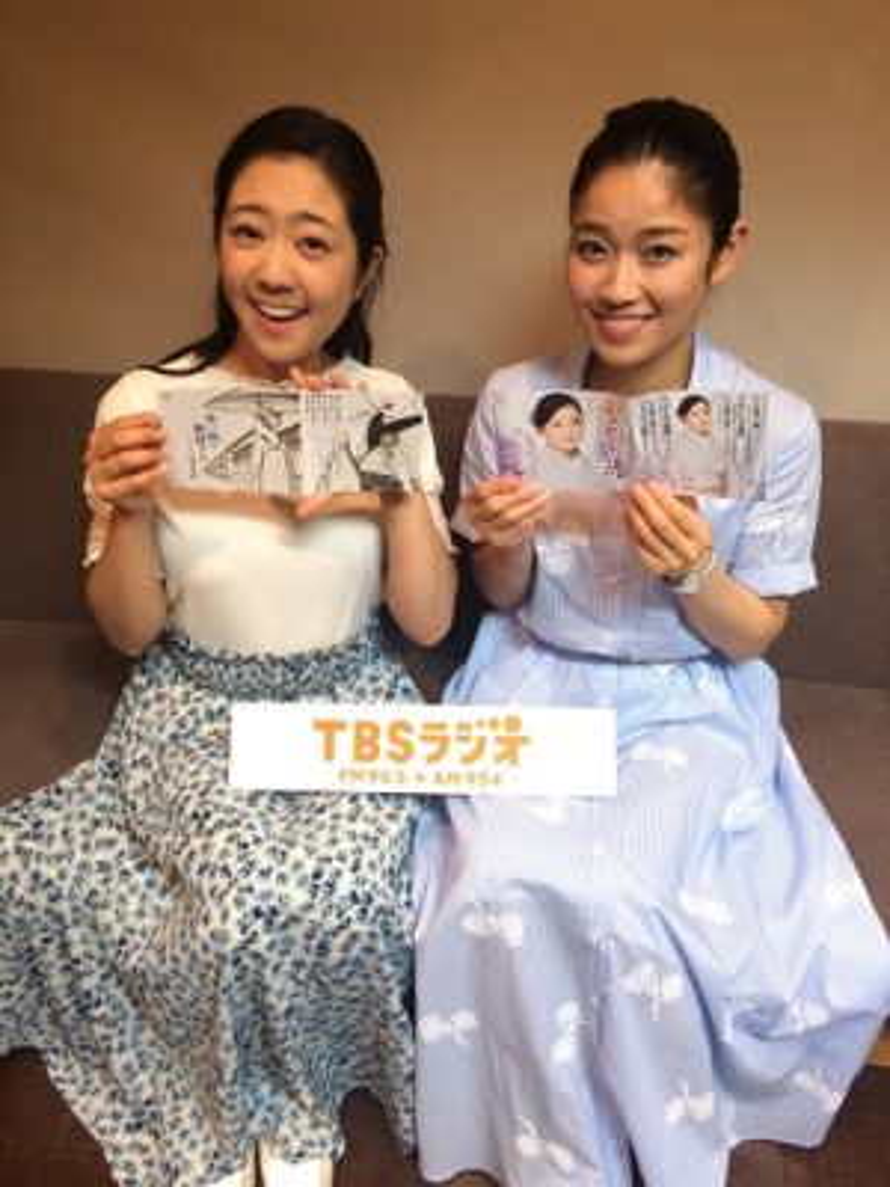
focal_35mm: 29
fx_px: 994
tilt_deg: -39.2
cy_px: 594
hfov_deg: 48.2
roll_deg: +1.0
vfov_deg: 61.7
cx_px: 445
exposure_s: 1/30
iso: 200
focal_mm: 4.15
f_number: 2.2
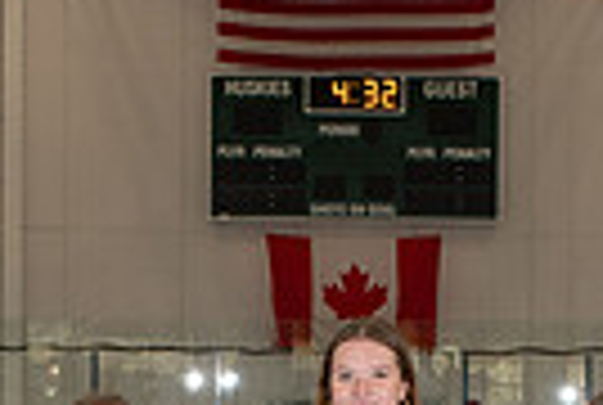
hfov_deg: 8.7
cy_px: 723
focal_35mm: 235
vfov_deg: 5.8
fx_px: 3945
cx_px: 375
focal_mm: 31
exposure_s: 1/160
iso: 400
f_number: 7.1
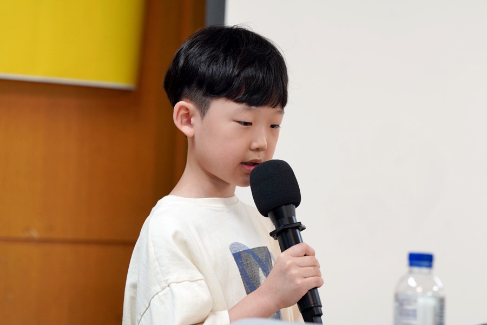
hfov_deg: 12.6
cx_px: 244
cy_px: 162
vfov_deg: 8.4
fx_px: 2205
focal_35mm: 163
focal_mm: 163
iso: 1250
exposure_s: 1/200
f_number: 4
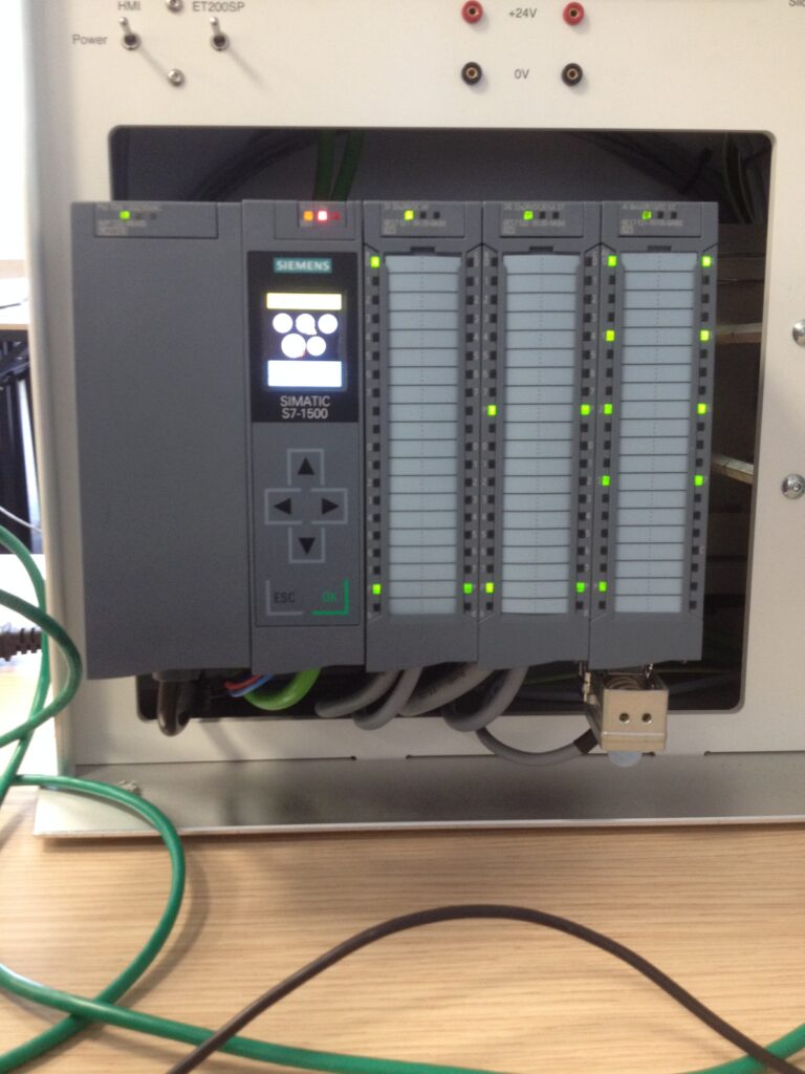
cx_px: 402
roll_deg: +0.5
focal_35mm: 35
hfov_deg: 40.7
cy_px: 537
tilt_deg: -16.3
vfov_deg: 52.6
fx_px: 1085
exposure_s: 1/20
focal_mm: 4.28
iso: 160
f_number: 2.4
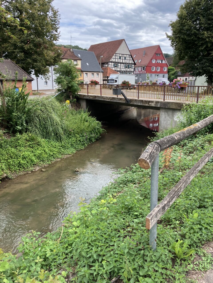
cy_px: 142
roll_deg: +0.8
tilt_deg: -13.5
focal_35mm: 28
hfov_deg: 49.7
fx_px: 230
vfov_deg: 63.4
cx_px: 106
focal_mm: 3.99
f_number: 1.8
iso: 32
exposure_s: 1/486
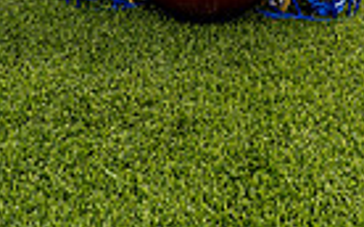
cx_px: 277
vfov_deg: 9.9
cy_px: -348
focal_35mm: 113
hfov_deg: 18.3
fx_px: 1120
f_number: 5.6
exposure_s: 1/250
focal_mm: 34
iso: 100
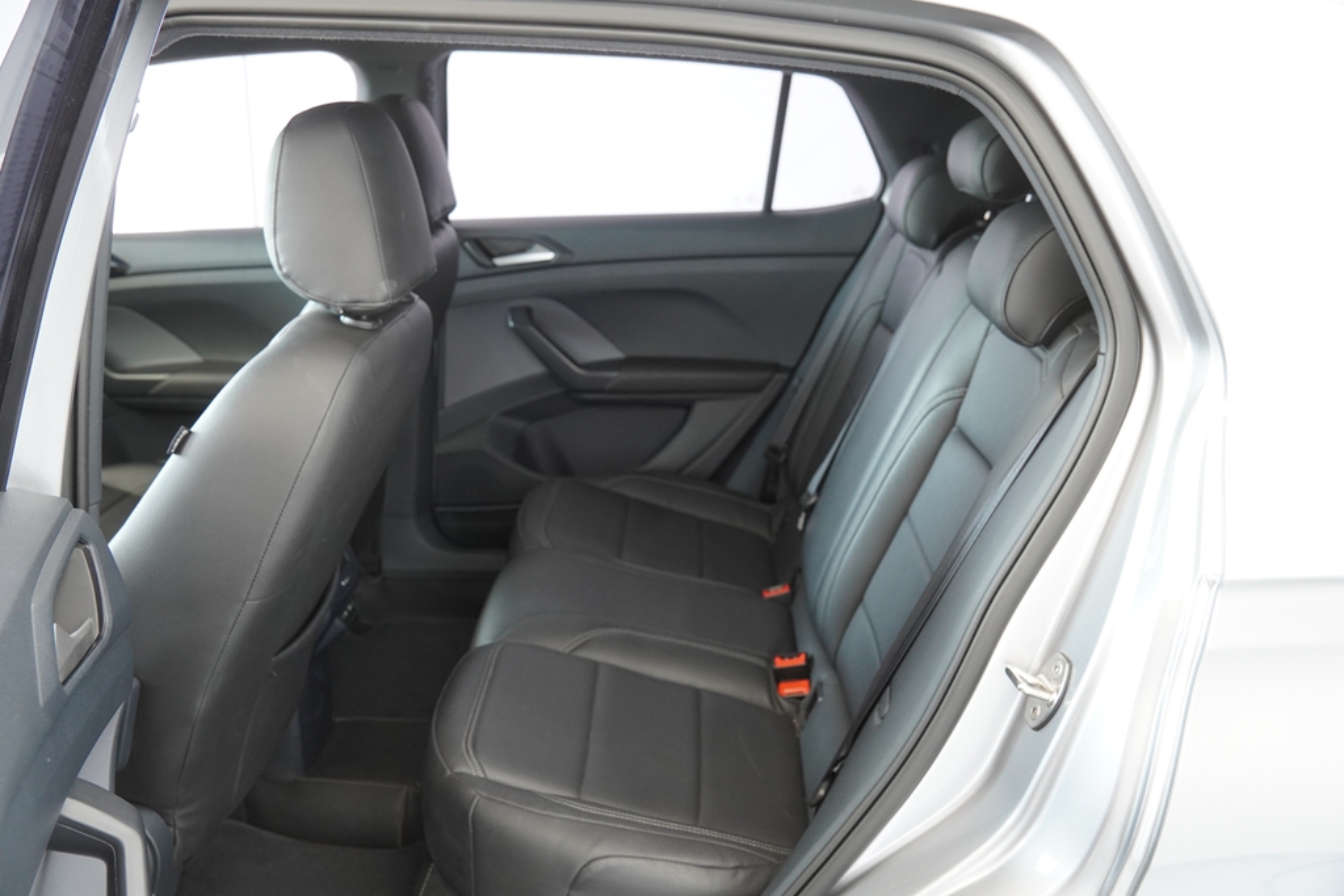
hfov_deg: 57.2
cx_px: 672
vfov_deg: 40.0
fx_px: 1232
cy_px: 448
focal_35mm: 33
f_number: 4
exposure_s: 1/60
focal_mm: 22
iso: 640
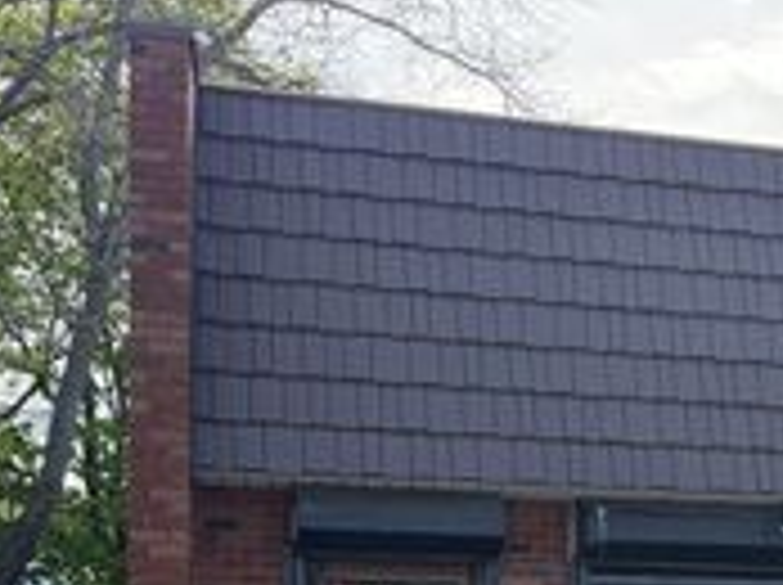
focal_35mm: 69
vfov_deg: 20.0
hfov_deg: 27.1
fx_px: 1559
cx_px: 724
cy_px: 686
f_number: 1.78
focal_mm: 6.76
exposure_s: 1/2000
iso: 100
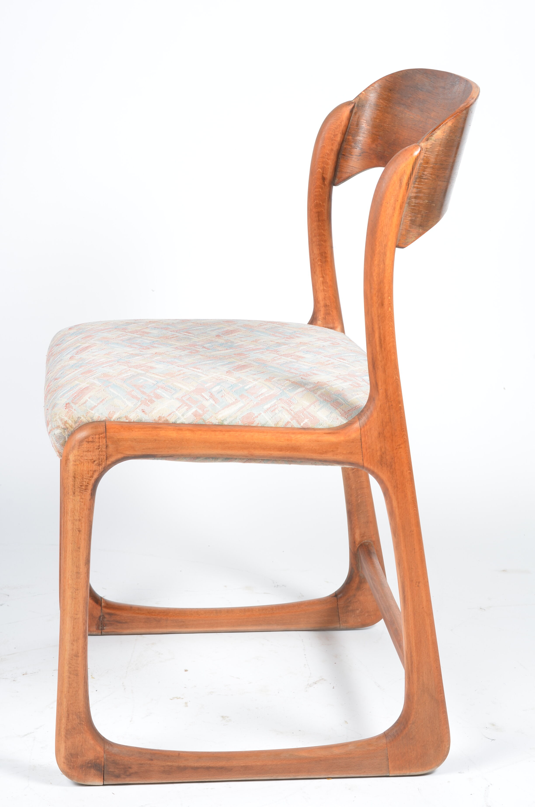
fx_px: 1679
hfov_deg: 18.1
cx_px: 268
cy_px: 404
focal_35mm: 75
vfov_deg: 27.0
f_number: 11
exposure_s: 1/125
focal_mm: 50
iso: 100
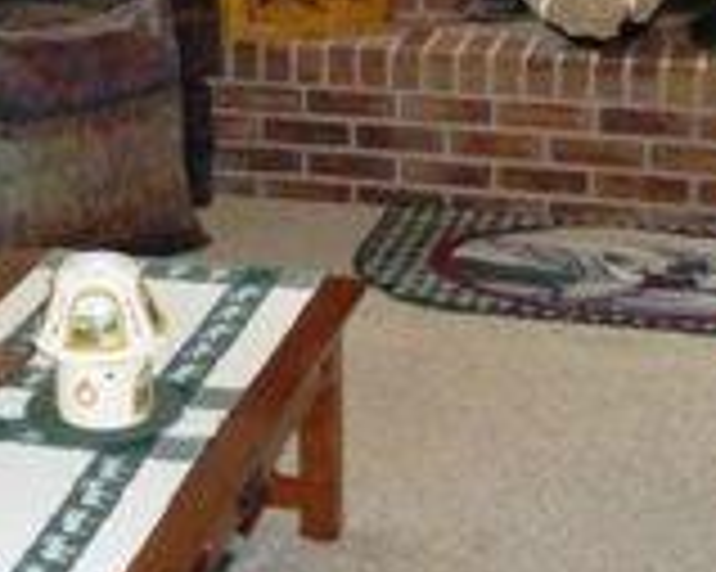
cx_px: -9
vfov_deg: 13.9
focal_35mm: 110
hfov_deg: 17.1
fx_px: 2330
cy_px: 81
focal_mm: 4.7
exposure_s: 1/30
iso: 640
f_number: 3.3
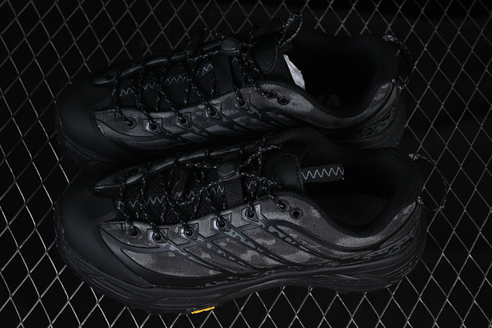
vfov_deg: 18.2
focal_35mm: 75
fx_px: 1025
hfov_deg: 27.0
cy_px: 164
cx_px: 246
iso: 160
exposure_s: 1/40
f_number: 6.3
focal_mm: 50
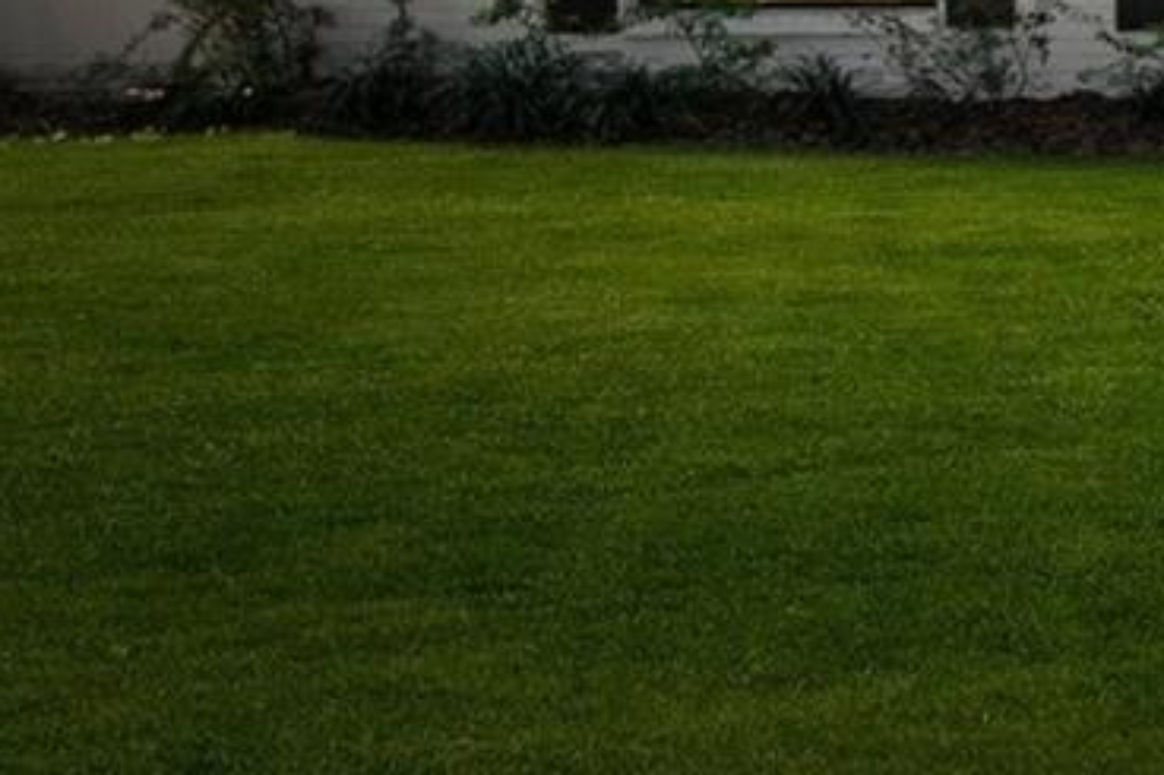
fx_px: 2391
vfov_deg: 17.5
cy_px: -171
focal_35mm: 74
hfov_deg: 19.6
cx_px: 2145
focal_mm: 17
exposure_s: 1/25
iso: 320
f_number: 9
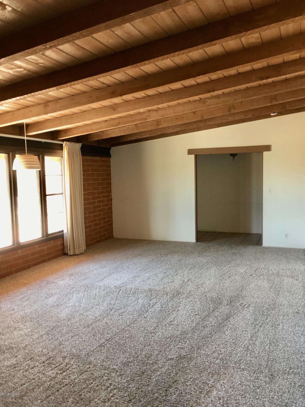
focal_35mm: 29
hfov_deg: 48.2
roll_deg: -0.3
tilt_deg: -6.2
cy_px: 204
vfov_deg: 61.7
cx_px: 152
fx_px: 341
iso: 100
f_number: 2.2
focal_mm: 4.15
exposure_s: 1/30
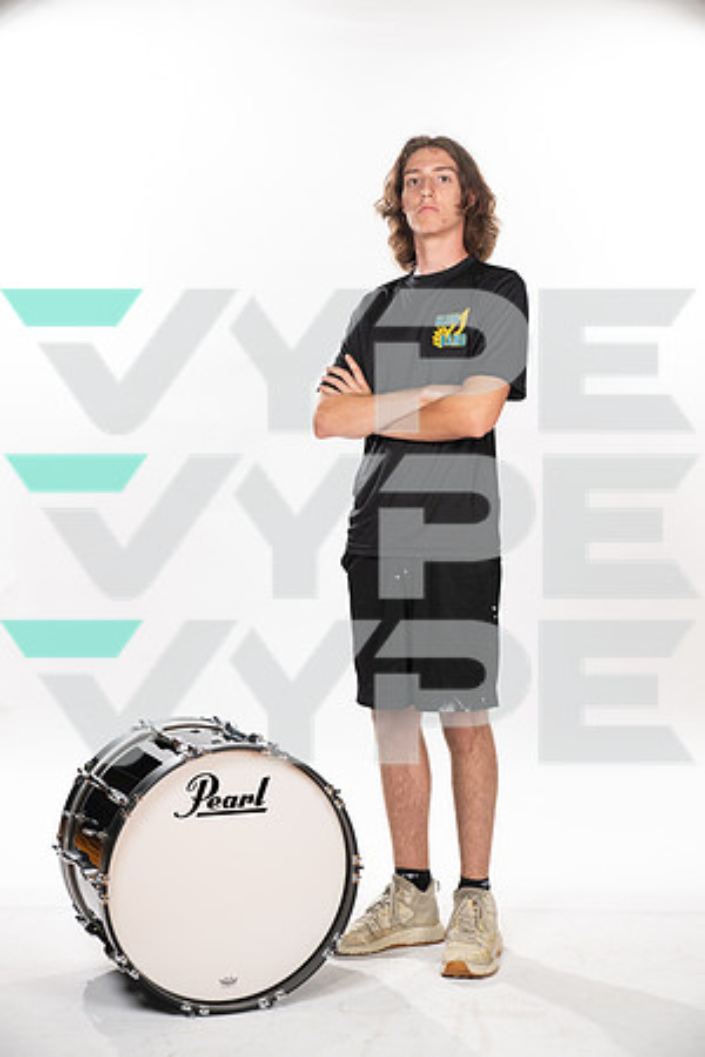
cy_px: 528
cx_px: 352
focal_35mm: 58
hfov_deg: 23.4
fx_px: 1704
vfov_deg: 34.5
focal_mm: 58
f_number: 7.1
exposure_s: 1/320
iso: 800
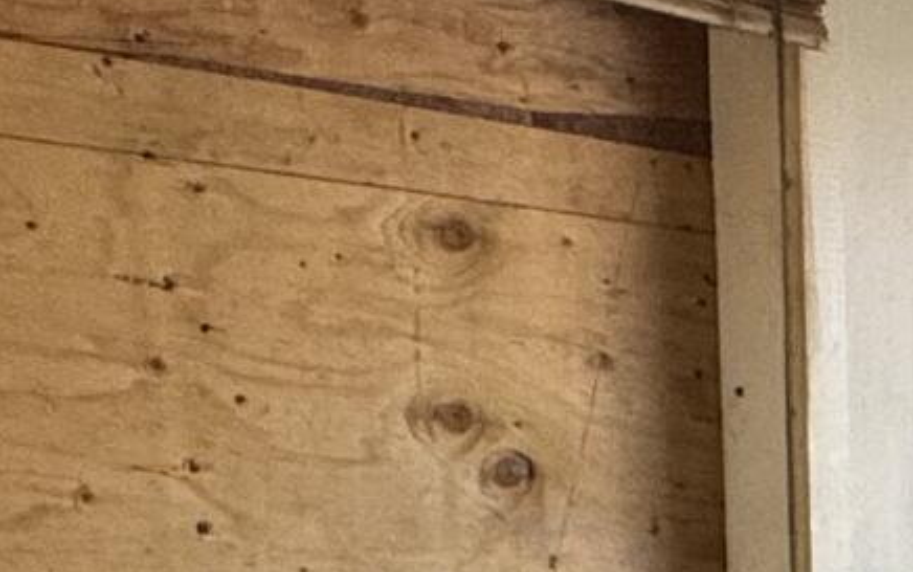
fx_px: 2539
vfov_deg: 11.7
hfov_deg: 17.2
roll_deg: -2.3
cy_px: 1077
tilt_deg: -14.6
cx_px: 1579
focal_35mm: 102
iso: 200
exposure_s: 1/99
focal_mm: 2.22
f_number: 2.2
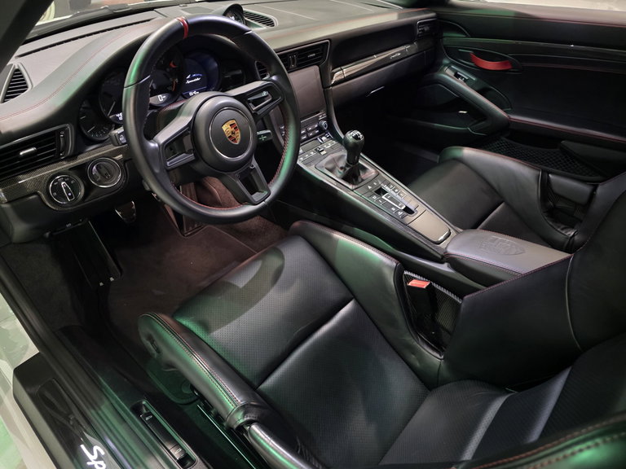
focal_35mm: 23
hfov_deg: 73.9
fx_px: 416
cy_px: 234
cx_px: 313
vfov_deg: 58.9
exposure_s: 1/24
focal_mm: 6.3
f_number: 1.7
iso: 1600
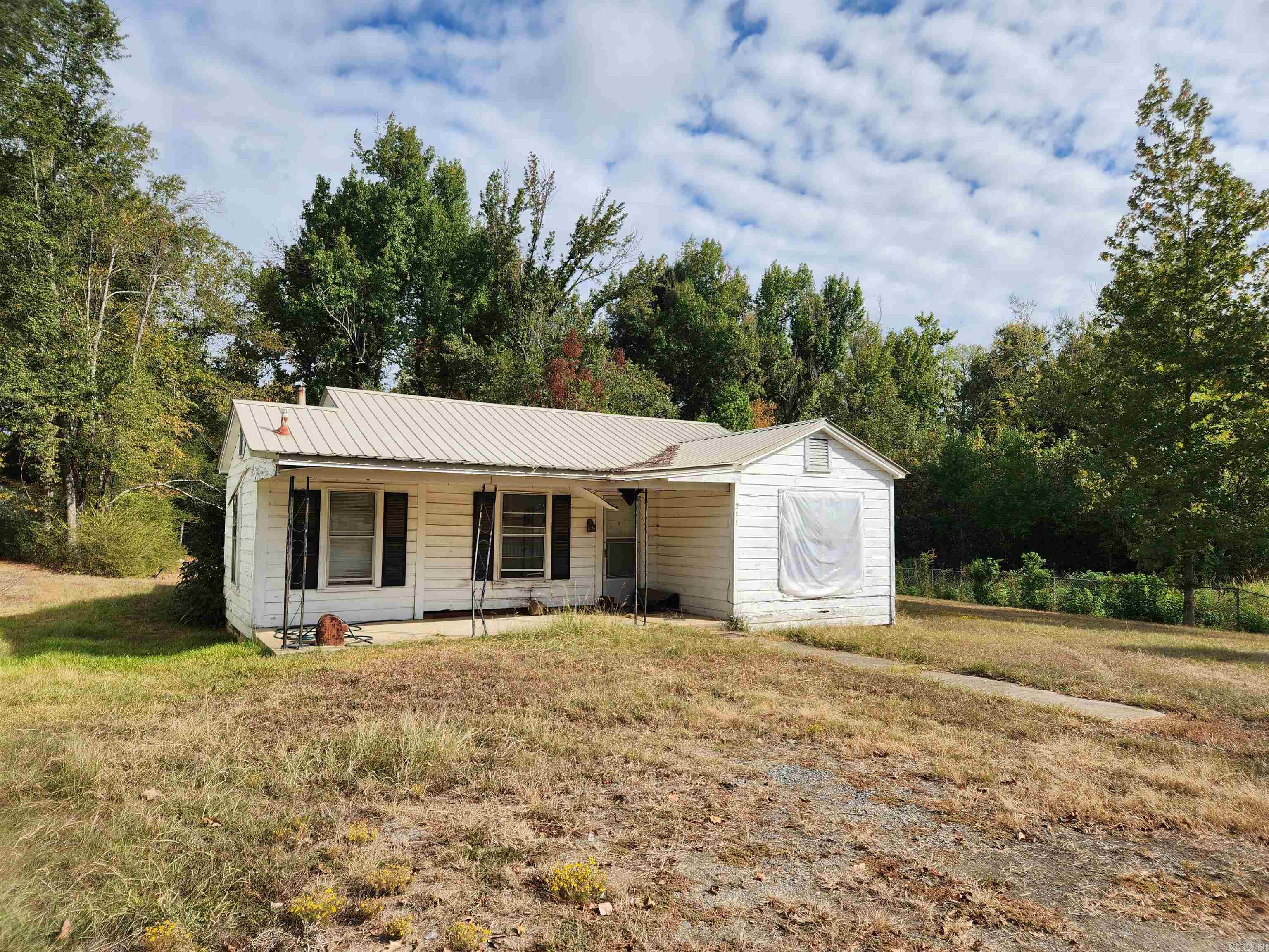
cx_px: 634
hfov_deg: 73.9
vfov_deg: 58.9
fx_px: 843
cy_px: 476
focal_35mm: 23
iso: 20
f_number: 1.8
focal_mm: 5.4
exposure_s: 1/1941
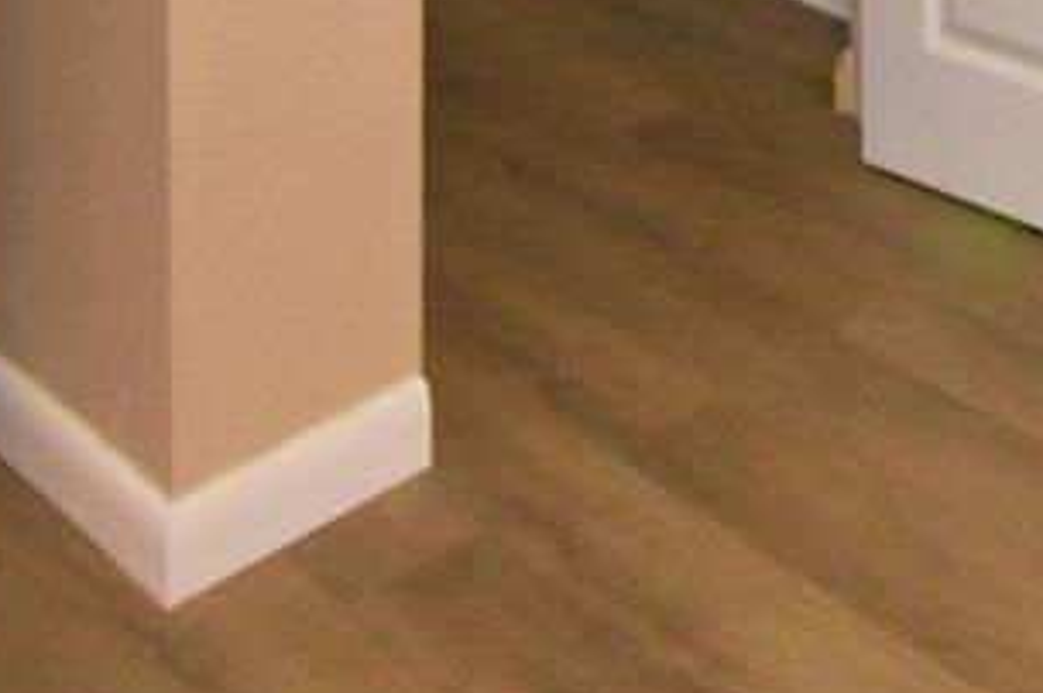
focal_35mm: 79
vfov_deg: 13.2
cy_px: -943
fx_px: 2286
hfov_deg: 24.5
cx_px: 1050
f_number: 4.5
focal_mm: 10
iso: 200
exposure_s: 1/30
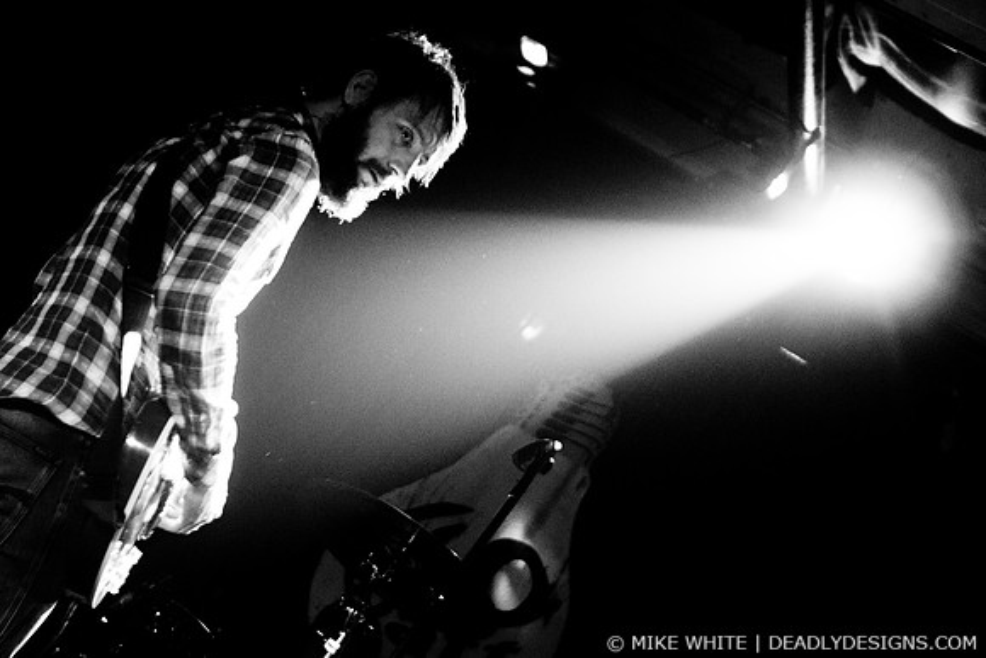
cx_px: 493
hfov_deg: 43.6
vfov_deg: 29.9
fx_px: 1233
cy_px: 329
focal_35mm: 45
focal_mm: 30
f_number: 1.8
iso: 1000
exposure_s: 1/50
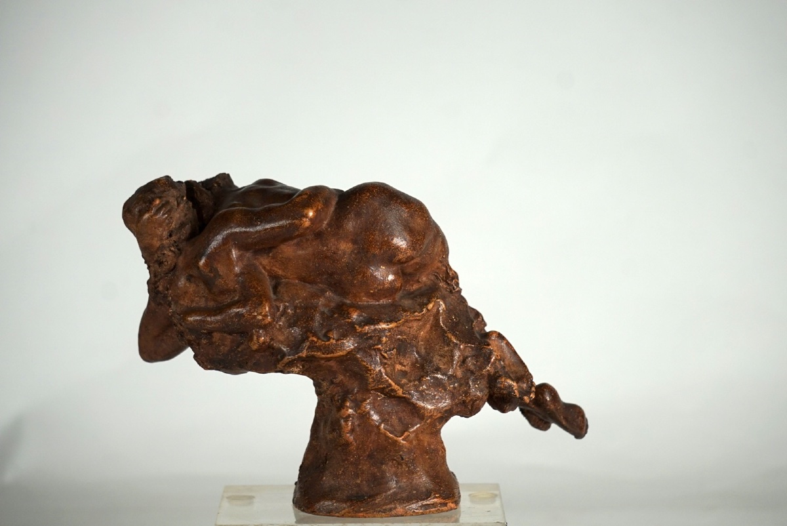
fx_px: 3413
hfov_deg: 13.2
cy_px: 263
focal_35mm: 156
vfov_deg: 8.8
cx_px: 394
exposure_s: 1/160
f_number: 5.6
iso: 200
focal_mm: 104
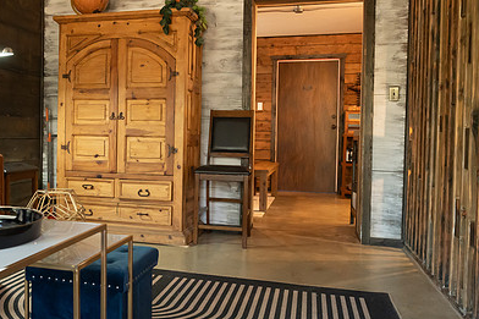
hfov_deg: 52.1
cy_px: 148
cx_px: 158
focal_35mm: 36
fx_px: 479
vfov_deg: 36.8
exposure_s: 1/80
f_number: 5
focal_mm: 24
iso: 6400
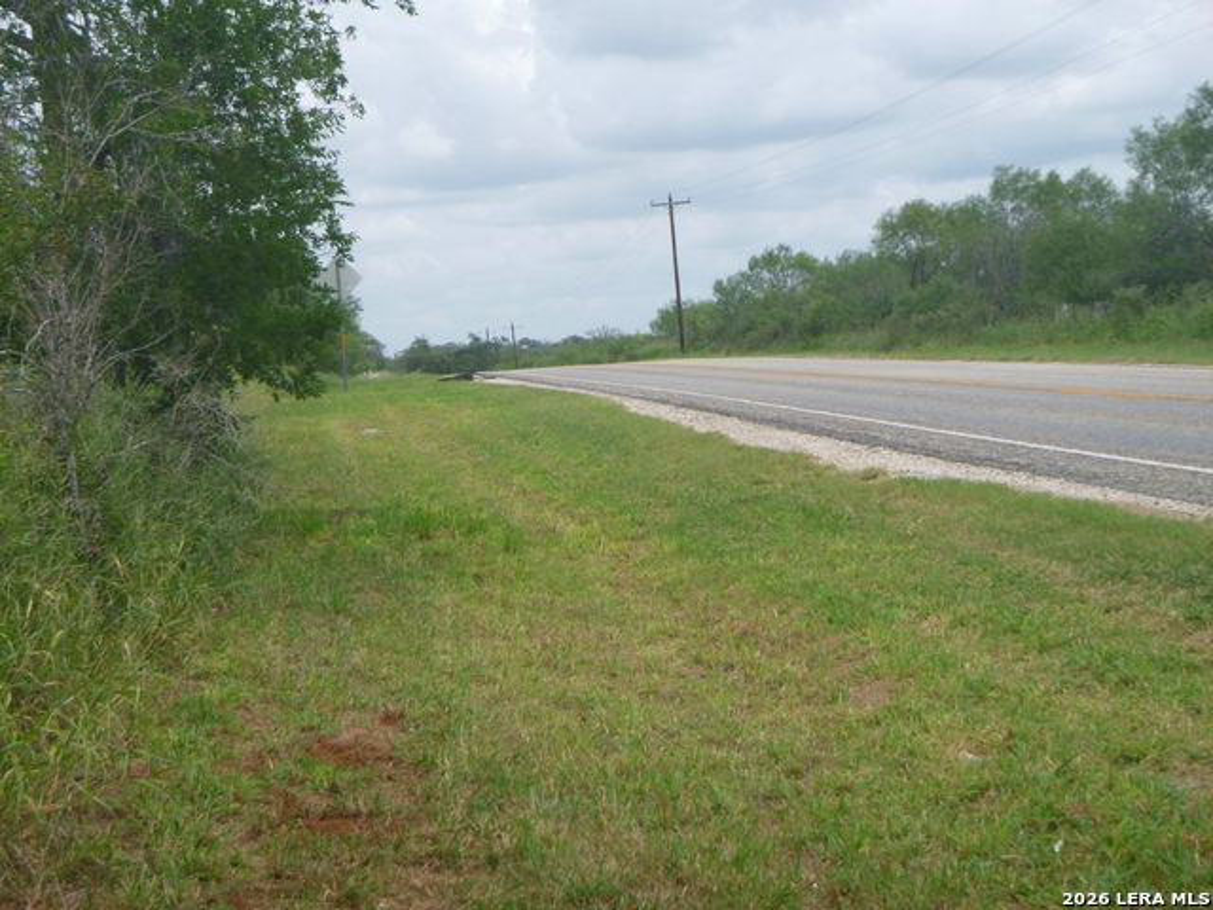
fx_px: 2313
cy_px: 455
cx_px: 606
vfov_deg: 22.3
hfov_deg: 29.4
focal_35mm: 66
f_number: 5.4
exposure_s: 1/320
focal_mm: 11.9
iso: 100
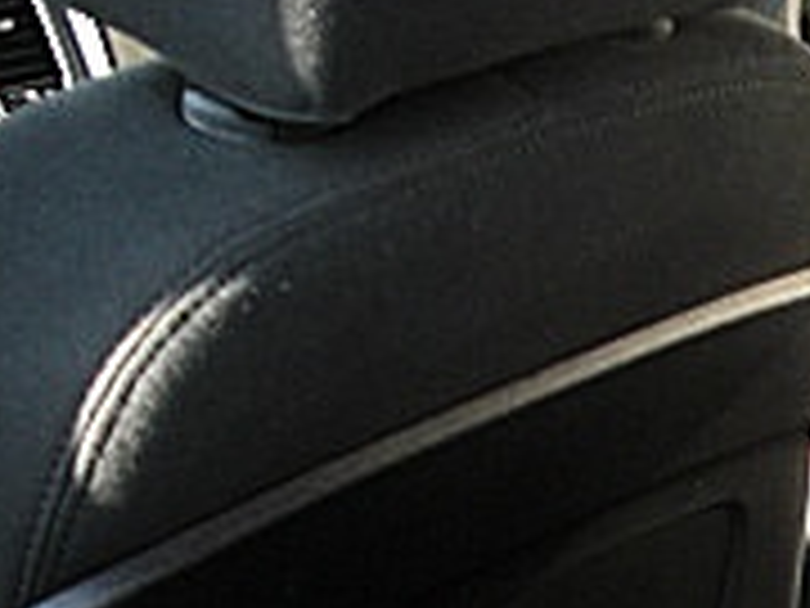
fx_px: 2995
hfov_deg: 14.4
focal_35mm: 128
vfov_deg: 11.2
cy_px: 874
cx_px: 1192
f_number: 2.8
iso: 200
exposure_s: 1/80
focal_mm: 6.3
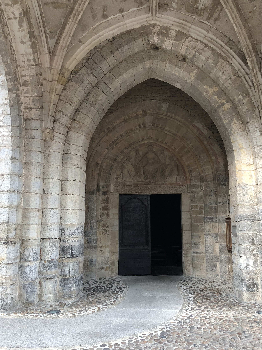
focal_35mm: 33
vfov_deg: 55.4
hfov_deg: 42.9
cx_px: 143
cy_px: 179
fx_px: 333
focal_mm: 4
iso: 25
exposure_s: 1/40
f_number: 1.8
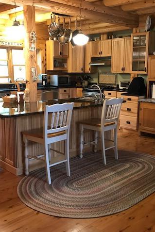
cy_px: 116
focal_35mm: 39
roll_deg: -0.3
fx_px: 252
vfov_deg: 49.5
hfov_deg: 34.2
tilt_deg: -9.7
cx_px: 74
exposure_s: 1/11
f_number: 1.8
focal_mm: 3.99
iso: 100
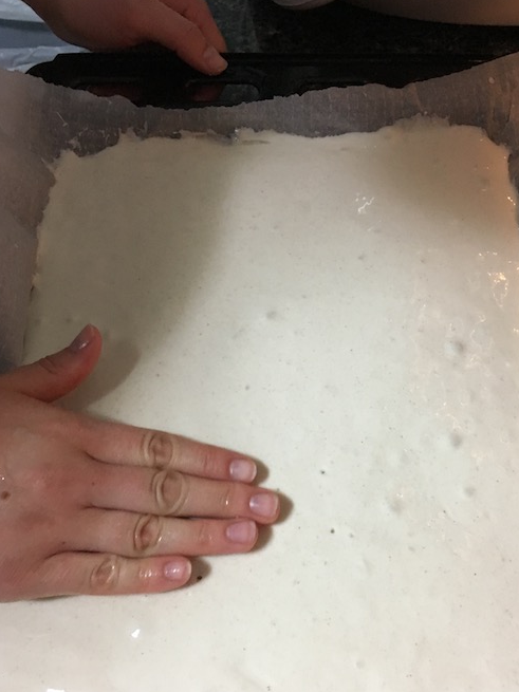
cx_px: 284
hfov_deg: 41.7
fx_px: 680
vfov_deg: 53.8
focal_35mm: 34
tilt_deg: -63.3
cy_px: 391
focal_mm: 4.15
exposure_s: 1/33
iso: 250
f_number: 2.2
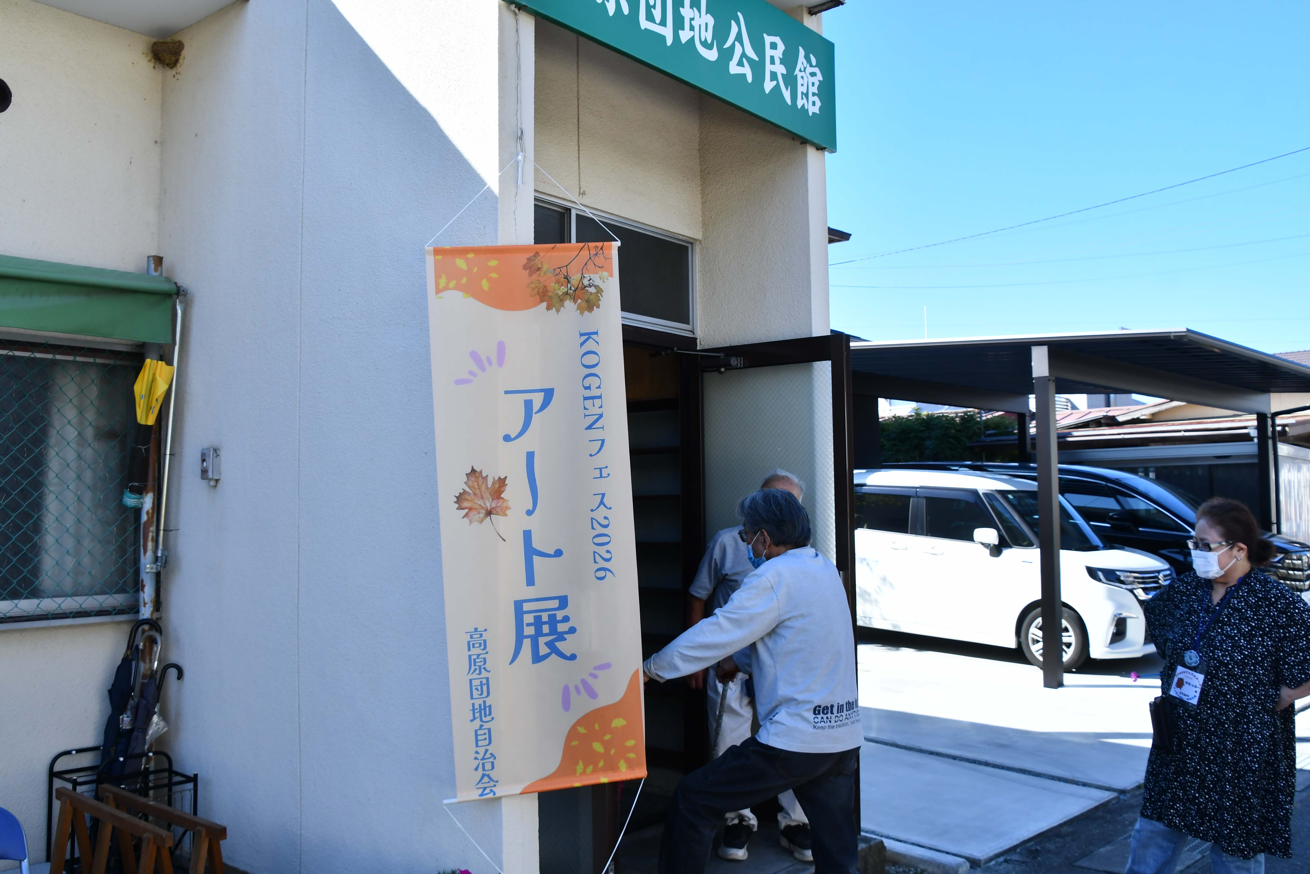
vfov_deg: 42.3
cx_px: 655
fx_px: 1128
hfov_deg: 60.3
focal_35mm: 31
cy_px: 437
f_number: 7.1
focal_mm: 21
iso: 320
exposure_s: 1/500
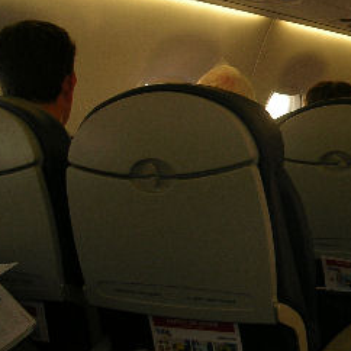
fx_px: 815
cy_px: 122
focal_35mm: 71
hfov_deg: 23.2
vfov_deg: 24.2
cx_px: 361
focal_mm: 5.8
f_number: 2.8
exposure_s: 1/60.1
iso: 50
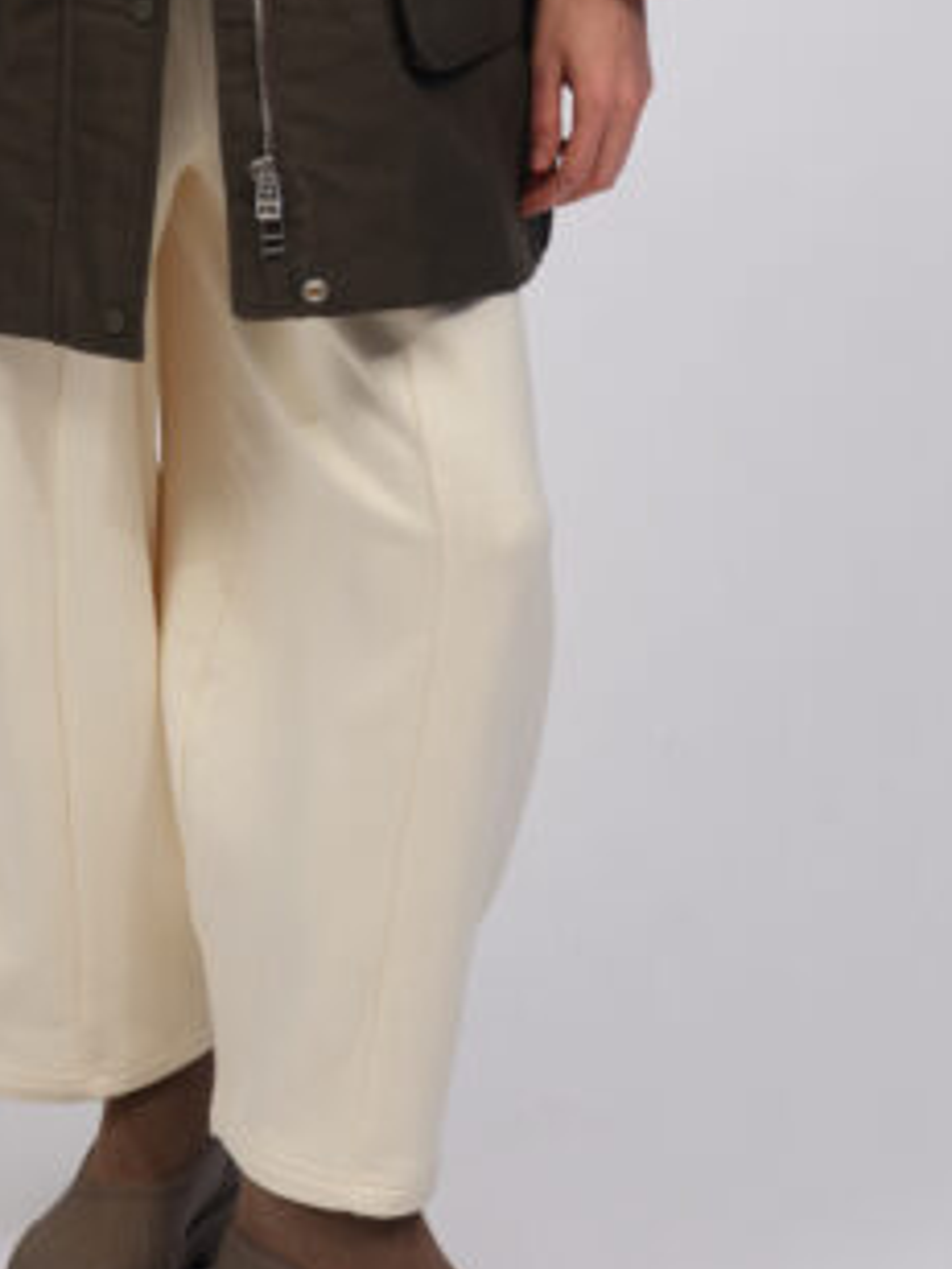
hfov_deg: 12.6
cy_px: -99
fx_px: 4290
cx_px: 202
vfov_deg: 16.4
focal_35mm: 117
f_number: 10
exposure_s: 1/125
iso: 320
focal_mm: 56.5
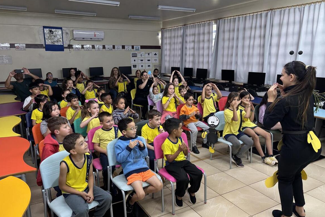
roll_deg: -1.4
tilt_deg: -13.7
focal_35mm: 28
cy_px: 118
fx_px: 253
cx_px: 158
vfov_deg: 46.4
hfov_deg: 65.5
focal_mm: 5.96
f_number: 1.6
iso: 250
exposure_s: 1/60
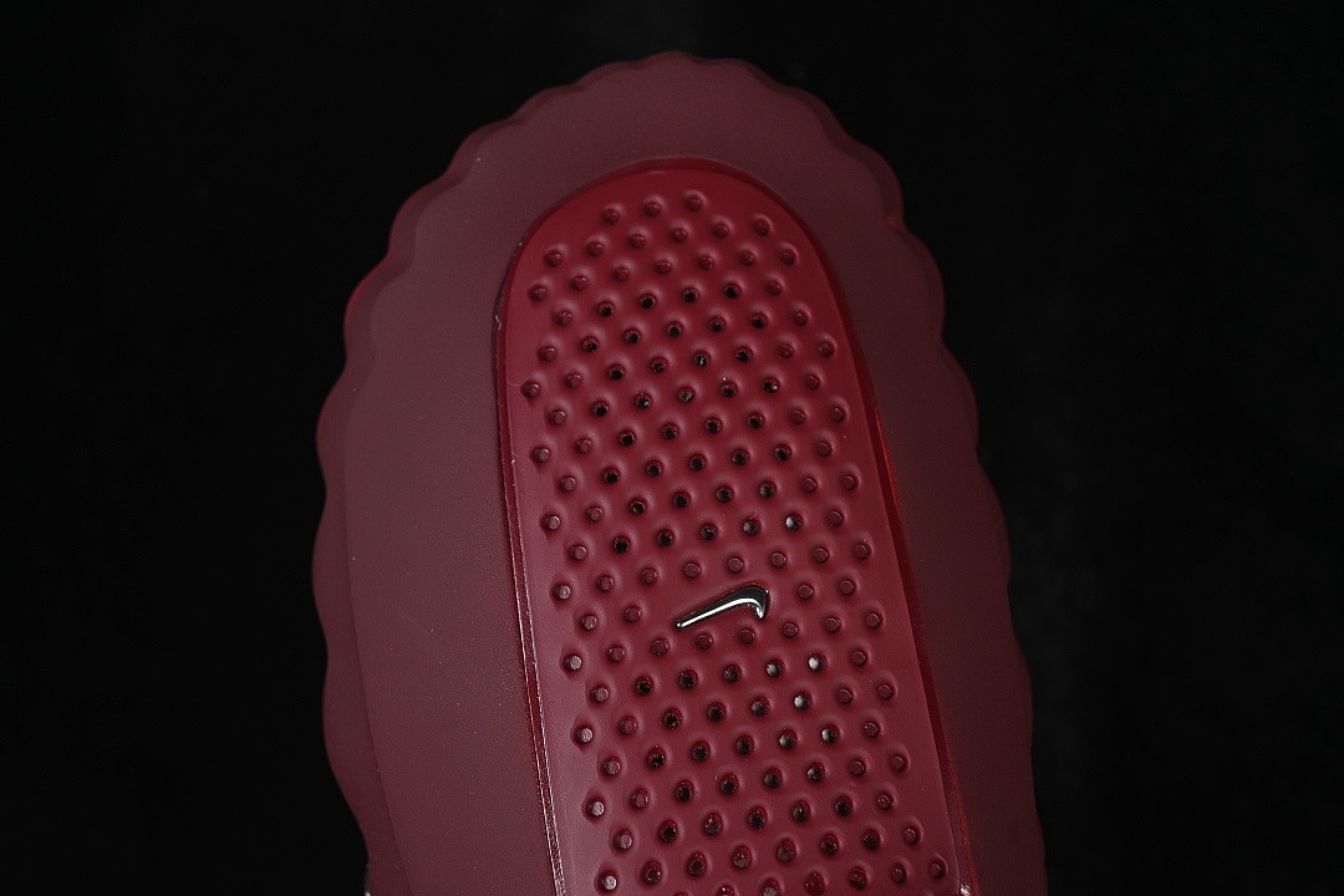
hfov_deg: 27.0
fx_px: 2800
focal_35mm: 75
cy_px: 448
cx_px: 672
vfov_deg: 18.2
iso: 160
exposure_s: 1/60
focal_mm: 50
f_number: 7.1
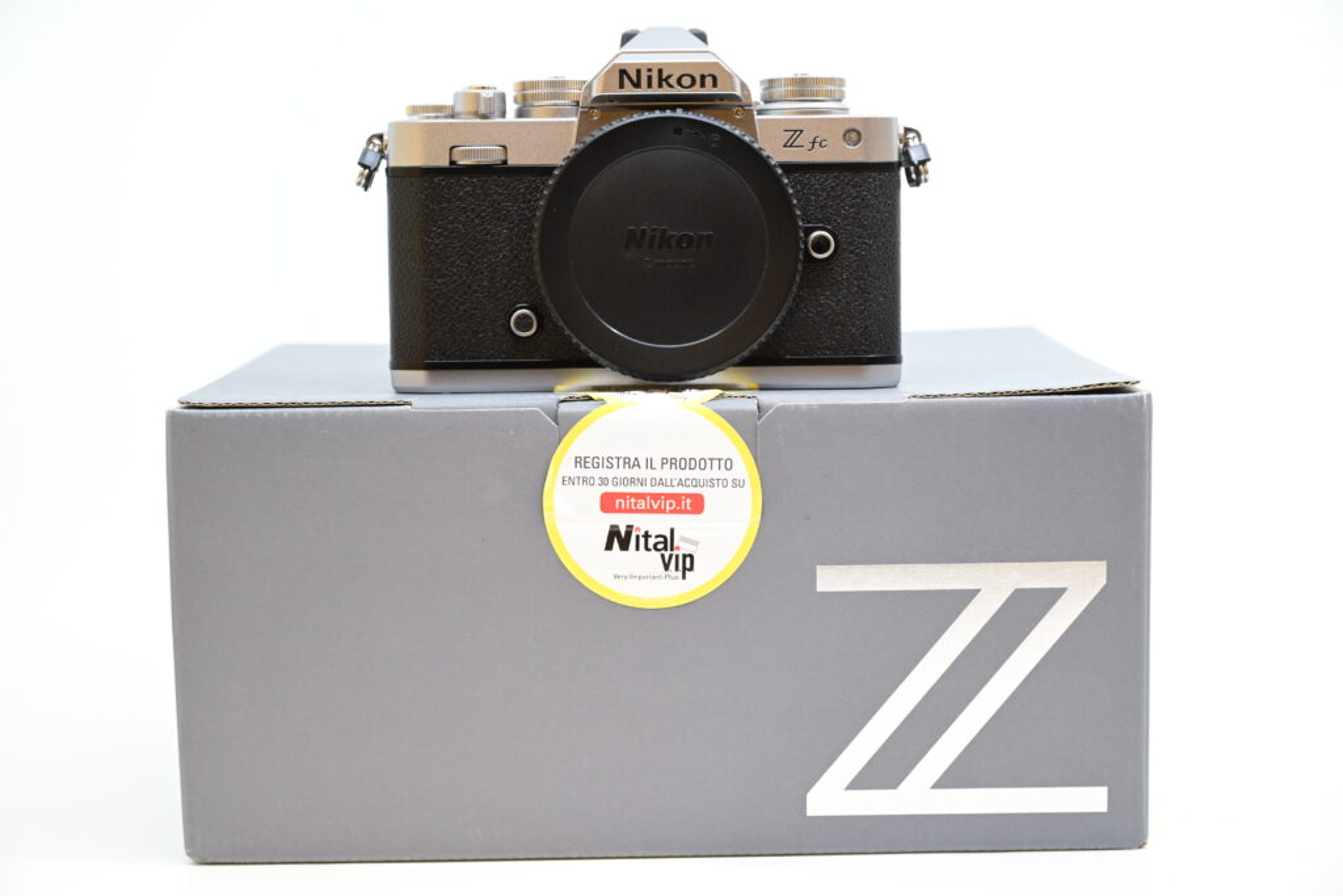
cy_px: 448
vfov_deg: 21.9
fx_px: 2313
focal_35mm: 62
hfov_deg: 32.4
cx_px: 672
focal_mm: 62
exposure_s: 1/200
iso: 1600
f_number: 6.3
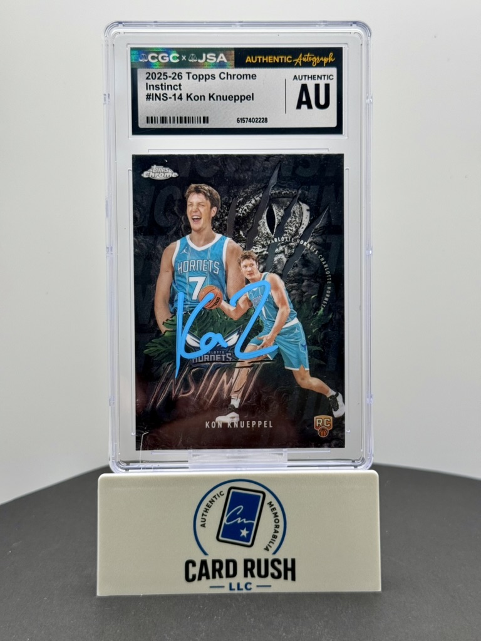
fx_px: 889
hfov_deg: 30.3
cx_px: 240
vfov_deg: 39.7
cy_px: 320
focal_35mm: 48
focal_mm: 6.76
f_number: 1.78
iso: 64
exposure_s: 1/191
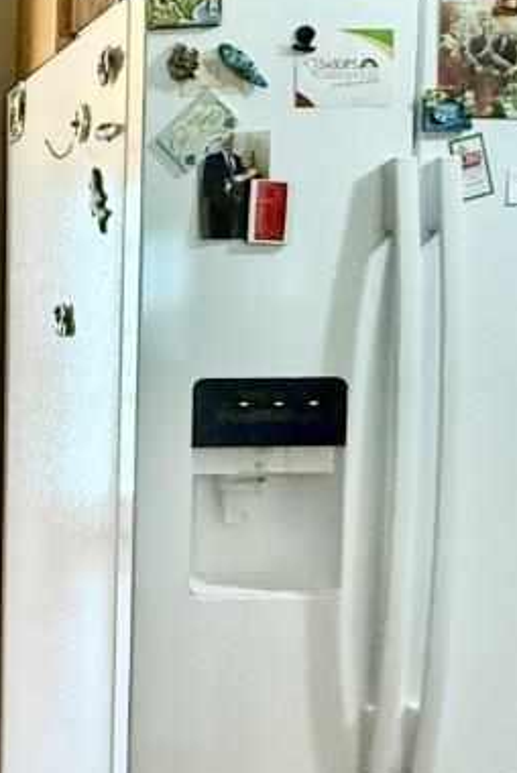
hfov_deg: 23.7
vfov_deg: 40.3
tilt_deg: -4.4
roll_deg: +0.2
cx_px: -185
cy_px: 393
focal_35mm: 49
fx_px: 1054
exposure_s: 1/120
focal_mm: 2.22
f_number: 2.2
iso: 500
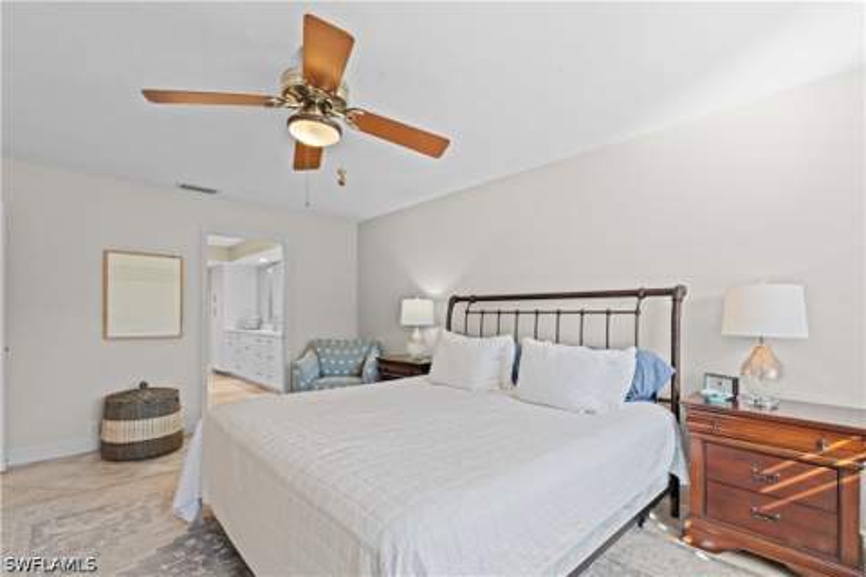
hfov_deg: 96.7
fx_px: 385
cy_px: 288
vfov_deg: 73.7
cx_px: 433
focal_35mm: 16
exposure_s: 1/5
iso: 640
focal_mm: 16
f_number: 11
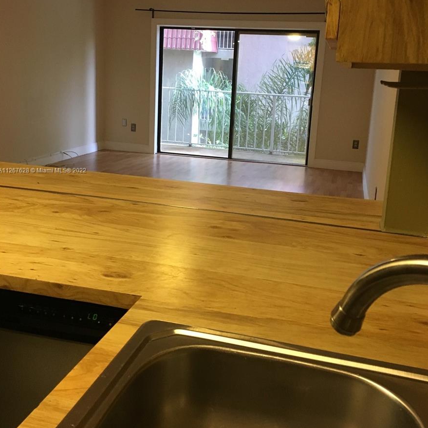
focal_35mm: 35
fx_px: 490
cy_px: 171
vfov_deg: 46.9
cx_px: 216
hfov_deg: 47.2
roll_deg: -2.7
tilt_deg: -10.4
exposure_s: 1/30
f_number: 2.2
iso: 160
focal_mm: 4.15
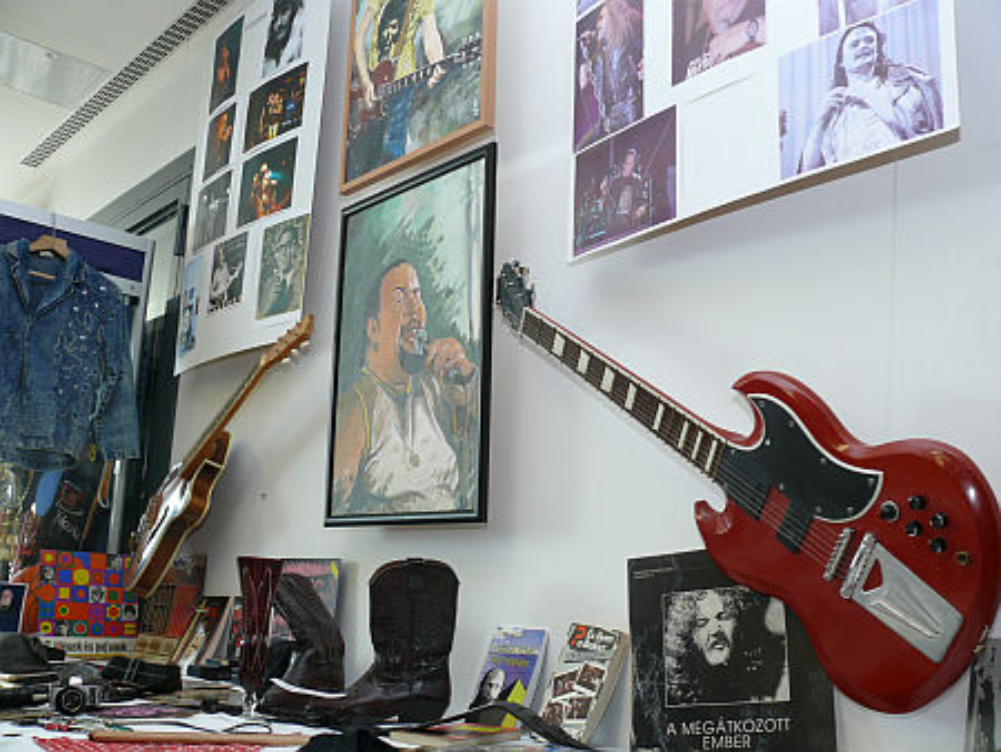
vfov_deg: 40.7
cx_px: 500
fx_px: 1013
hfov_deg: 52.6
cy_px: 376
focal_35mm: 35
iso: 100
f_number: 4
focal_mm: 7.4
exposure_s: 1/30
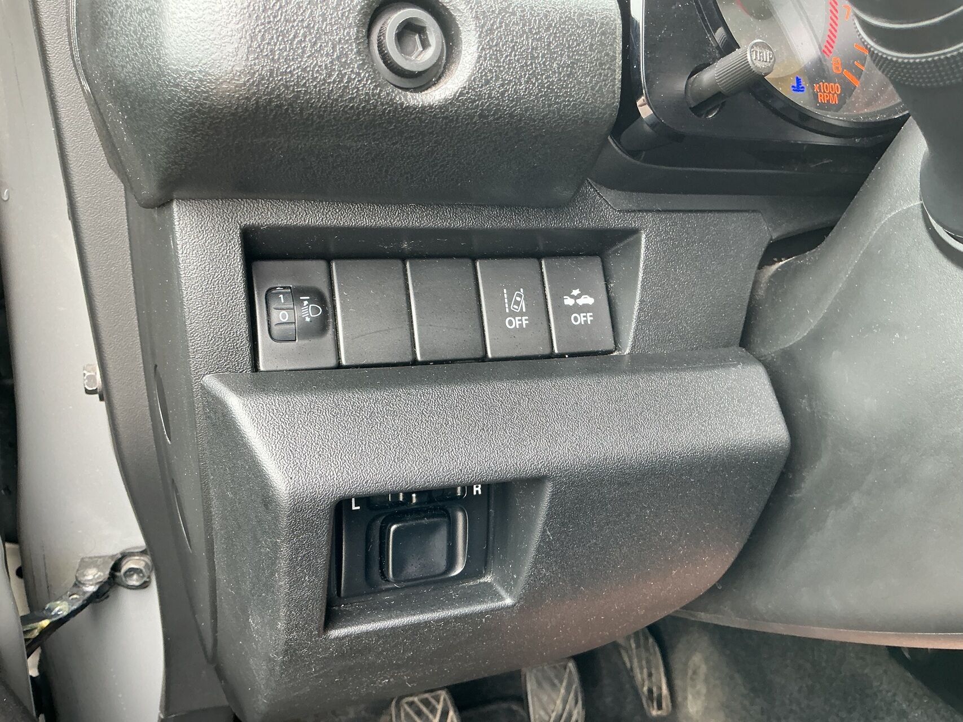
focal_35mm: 29
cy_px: 361
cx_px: 482
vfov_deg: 48.2
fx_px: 807
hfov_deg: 61.7
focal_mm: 3
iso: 64
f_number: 1.8
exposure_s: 1/60
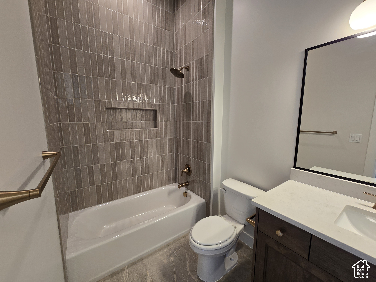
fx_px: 141
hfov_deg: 106.2
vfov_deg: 89.9
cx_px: 188
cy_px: 141
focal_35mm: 13
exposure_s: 1/60
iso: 80
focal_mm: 2.2
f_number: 2.2
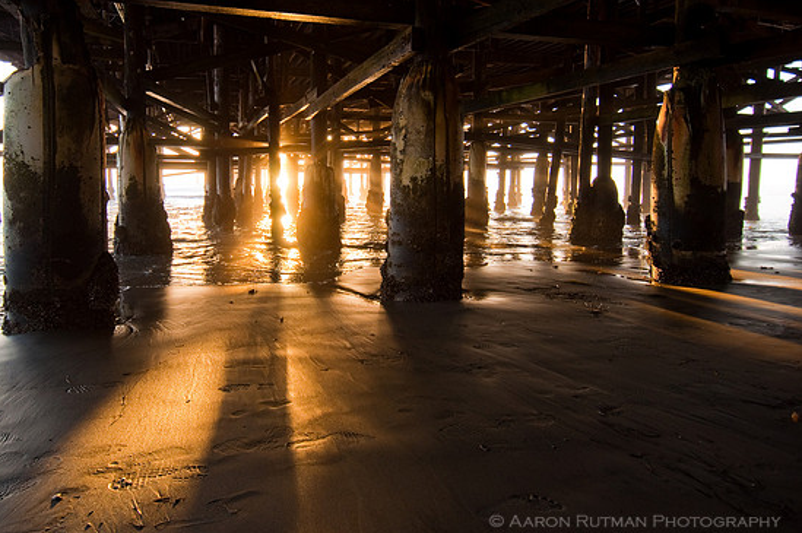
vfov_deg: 64.4
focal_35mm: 19
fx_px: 423
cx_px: 380
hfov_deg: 86.9
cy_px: 255
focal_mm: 12
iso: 200
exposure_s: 1/60
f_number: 4
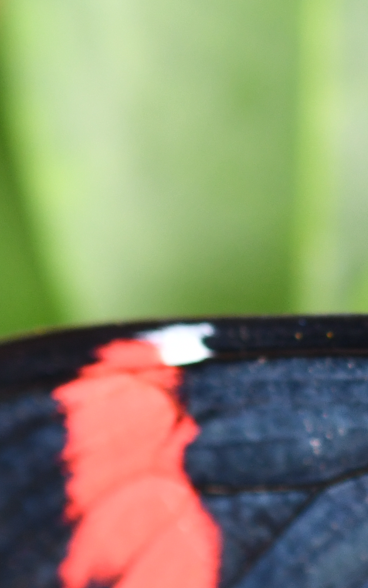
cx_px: 699
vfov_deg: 10.2
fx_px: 3290
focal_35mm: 205
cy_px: 510
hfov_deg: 6.2
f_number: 3.2
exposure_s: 1/250
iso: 800
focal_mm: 40
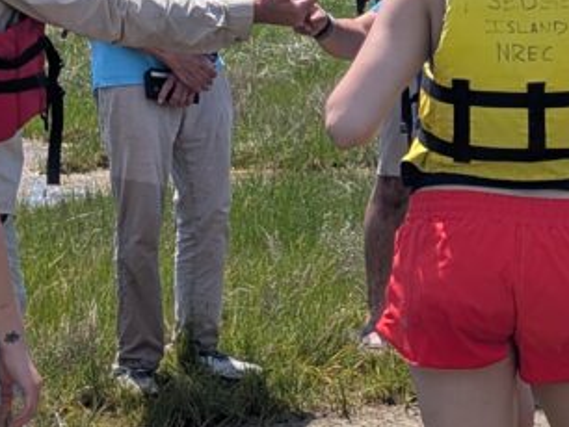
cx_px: 454
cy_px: -127
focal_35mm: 164
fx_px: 2698
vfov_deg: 8.9
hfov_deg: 12.0
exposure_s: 1/1266
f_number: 1.68
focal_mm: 6.9
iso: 30
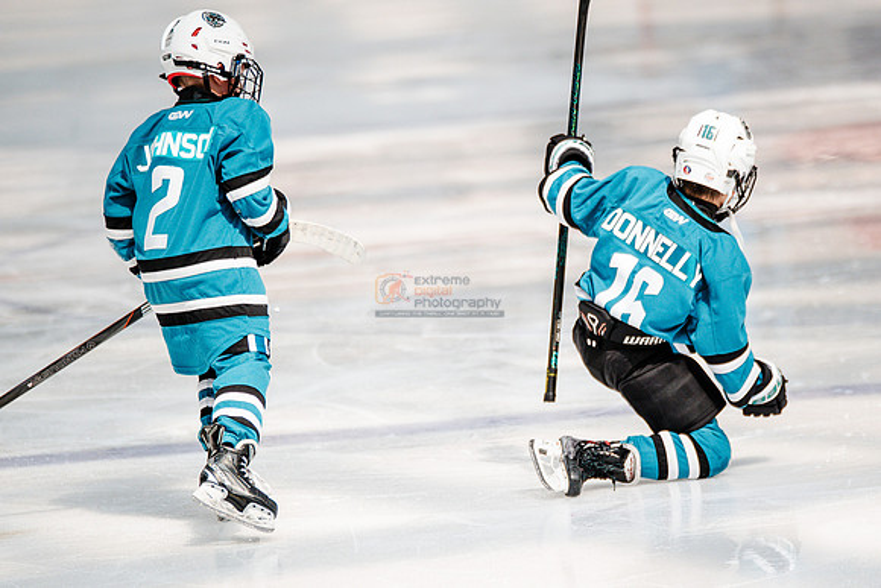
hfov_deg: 6.0
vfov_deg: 4.0
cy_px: 405
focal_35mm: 341
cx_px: 564
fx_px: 8353
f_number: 3.2
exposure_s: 1/3200
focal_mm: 247
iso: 1250
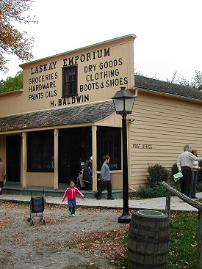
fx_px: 413
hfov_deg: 27.4
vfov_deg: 36.2
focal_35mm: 53
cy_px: 138
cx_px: 80
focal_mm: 8
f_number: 2.8
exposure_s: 1/590
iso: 100
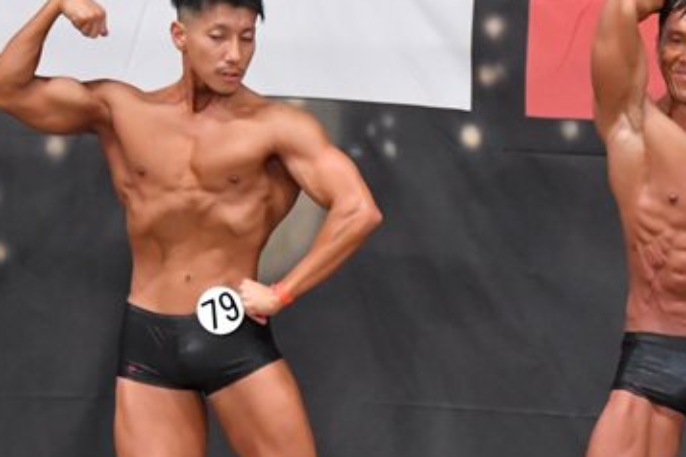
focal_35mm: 438
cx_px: 720
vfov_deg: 3.1
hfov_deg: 4.7
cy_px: 363
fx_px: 8346
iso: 6400
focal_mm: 135
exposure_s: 1/400
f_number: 5.6
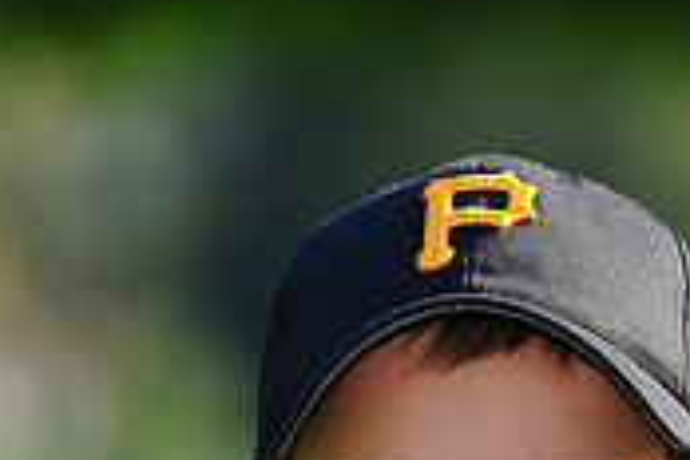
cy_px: 738
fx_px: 11806
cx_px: 305
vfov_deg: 2.2
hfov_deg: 3.3
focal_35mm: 616
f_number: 4
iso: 200
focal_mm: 185
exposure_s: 1/800
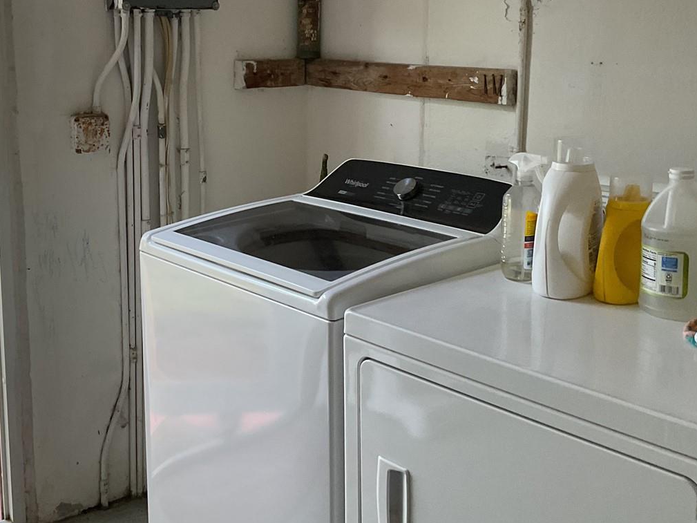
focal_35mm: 46
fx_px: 926
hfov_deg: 41.0
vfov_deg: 31.3
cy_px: 178
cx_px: 264
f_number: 1.8
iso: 50
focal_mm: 3
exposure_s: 1/60
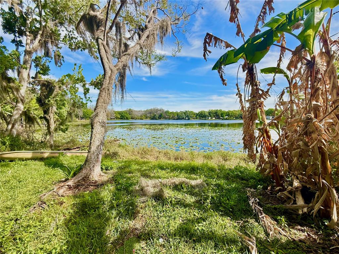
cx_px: 170
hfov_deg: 102.1
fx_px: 137
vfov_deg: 85.7
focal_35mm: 14
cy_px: 127
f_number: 2.2
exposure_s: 1/928
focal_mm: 2.22
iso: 64
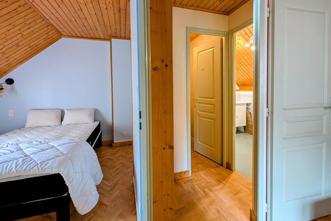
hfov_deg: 108.3
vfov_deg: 84.9
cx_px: 161
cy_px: 94
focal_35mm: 13
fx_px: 120
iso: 80
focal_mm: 2.02
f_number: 1.7
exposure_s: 1/23.8
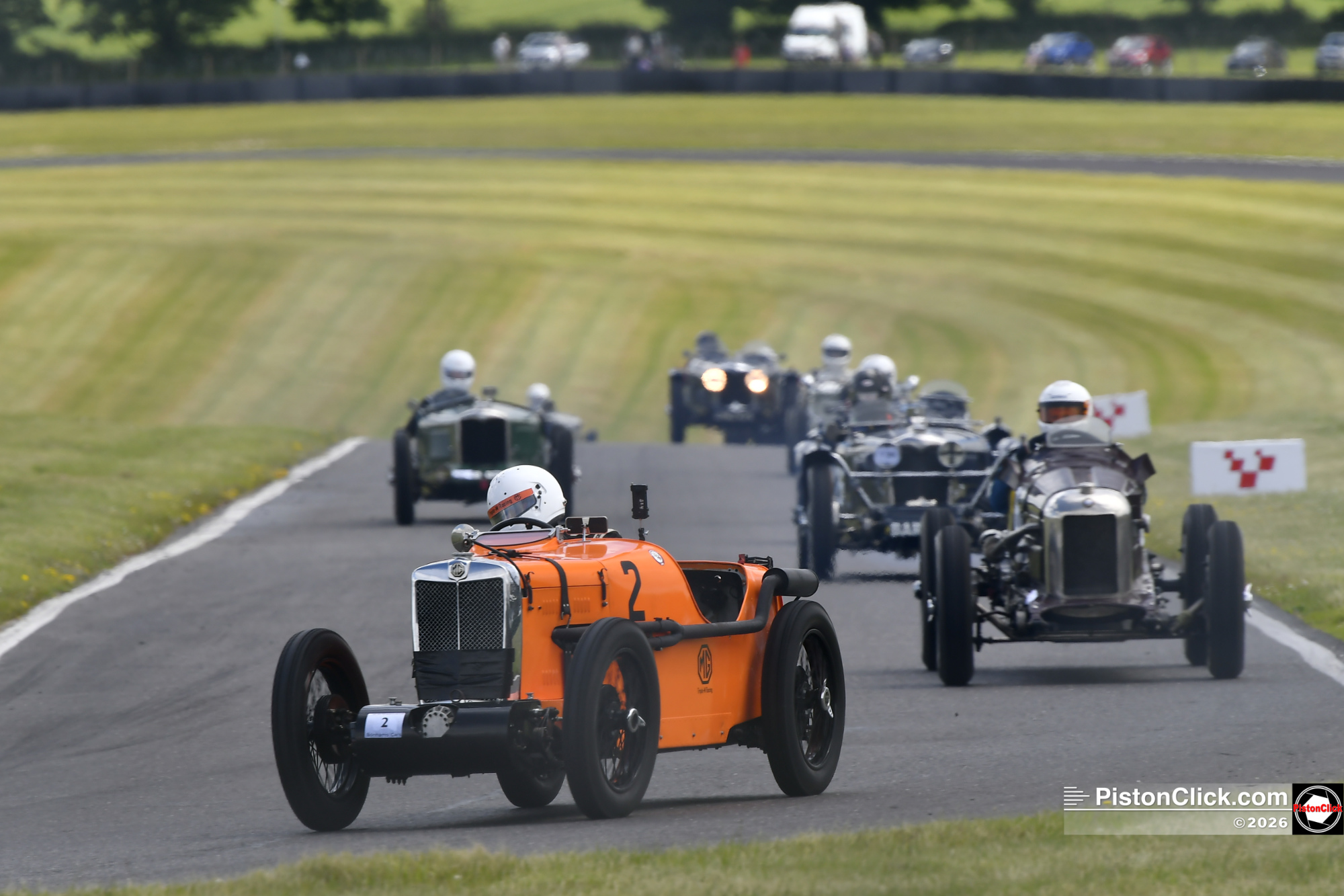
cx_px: 672
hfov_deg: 4.9
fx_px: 15678
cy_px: 448
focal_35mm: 420
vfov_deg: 3.3
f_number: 5.6
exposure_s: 1/320
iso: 160
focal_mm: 280
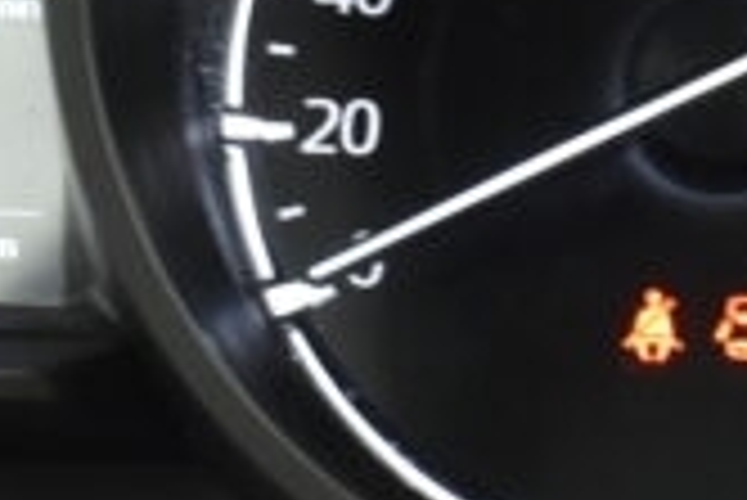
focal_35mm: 204
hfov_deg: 10.0
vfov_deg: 6.7
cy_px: 140
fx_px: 4237
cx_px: 778
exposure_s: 1/80
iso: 1600
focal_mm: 22
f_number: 3.8
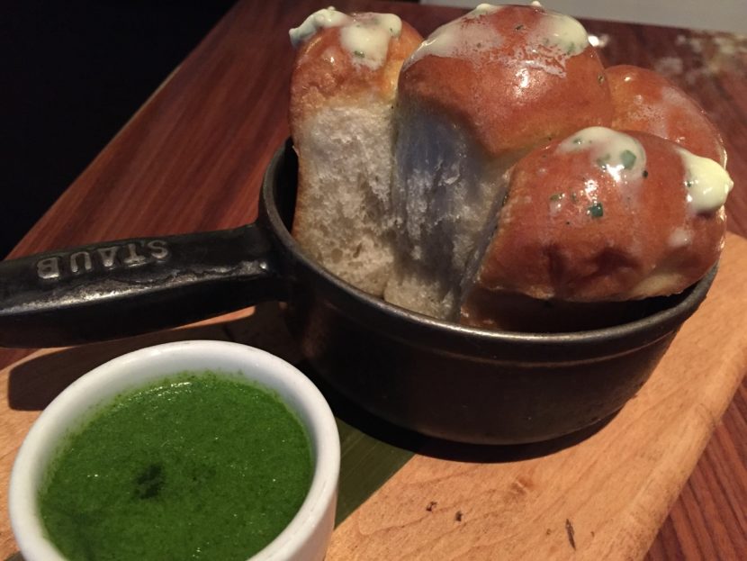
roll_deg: -4.9
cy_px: 280
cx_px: 374
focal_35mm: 29
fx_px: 626
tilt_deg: -38.2
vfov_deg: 48.3
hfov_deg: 61.6
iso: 640
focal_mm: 4.15
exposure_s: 1/15
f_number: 2.2
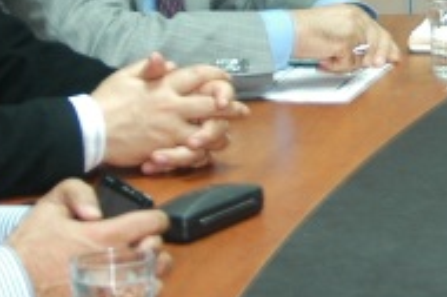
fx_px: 2719
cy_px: -183
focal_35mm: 219
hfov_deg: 9.3
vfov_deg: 6.1
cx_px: 492
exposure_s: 1/8
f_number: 4
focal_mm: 31
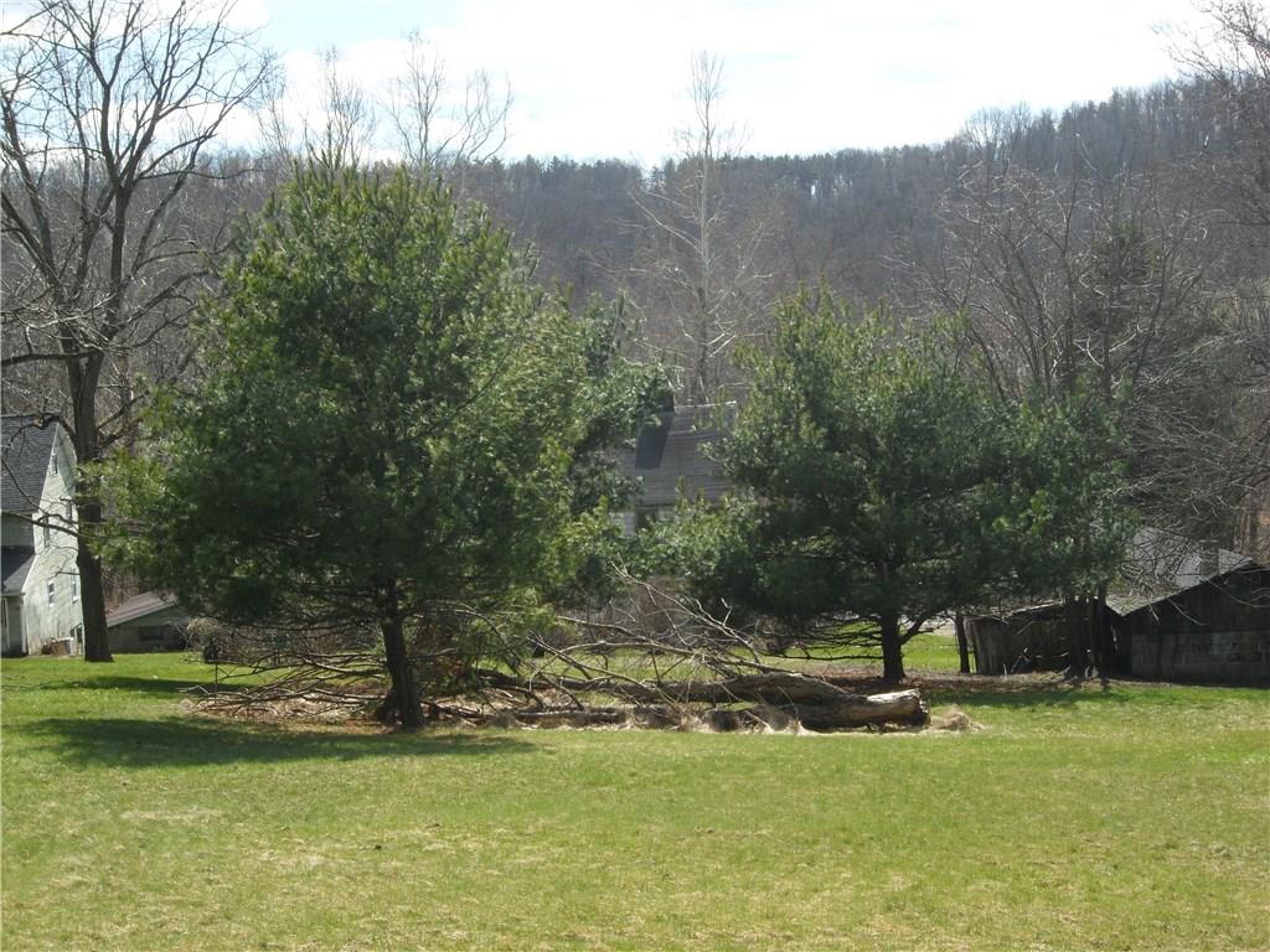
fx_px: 2128
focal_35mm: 58
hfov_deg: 33.2
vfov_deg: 25.2
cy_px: 476
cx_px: 635
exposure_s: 1/250
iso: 80
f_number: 5.5
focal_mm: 10.4
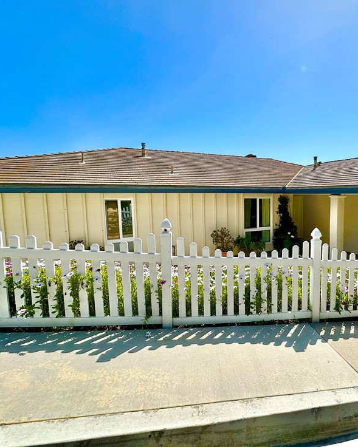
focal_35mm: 19
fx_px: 252
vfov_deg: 83.3
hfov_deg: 67.3
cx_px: 260
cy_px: 219
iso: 50
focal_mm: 2.22
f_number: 2.2
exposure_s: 1/2174
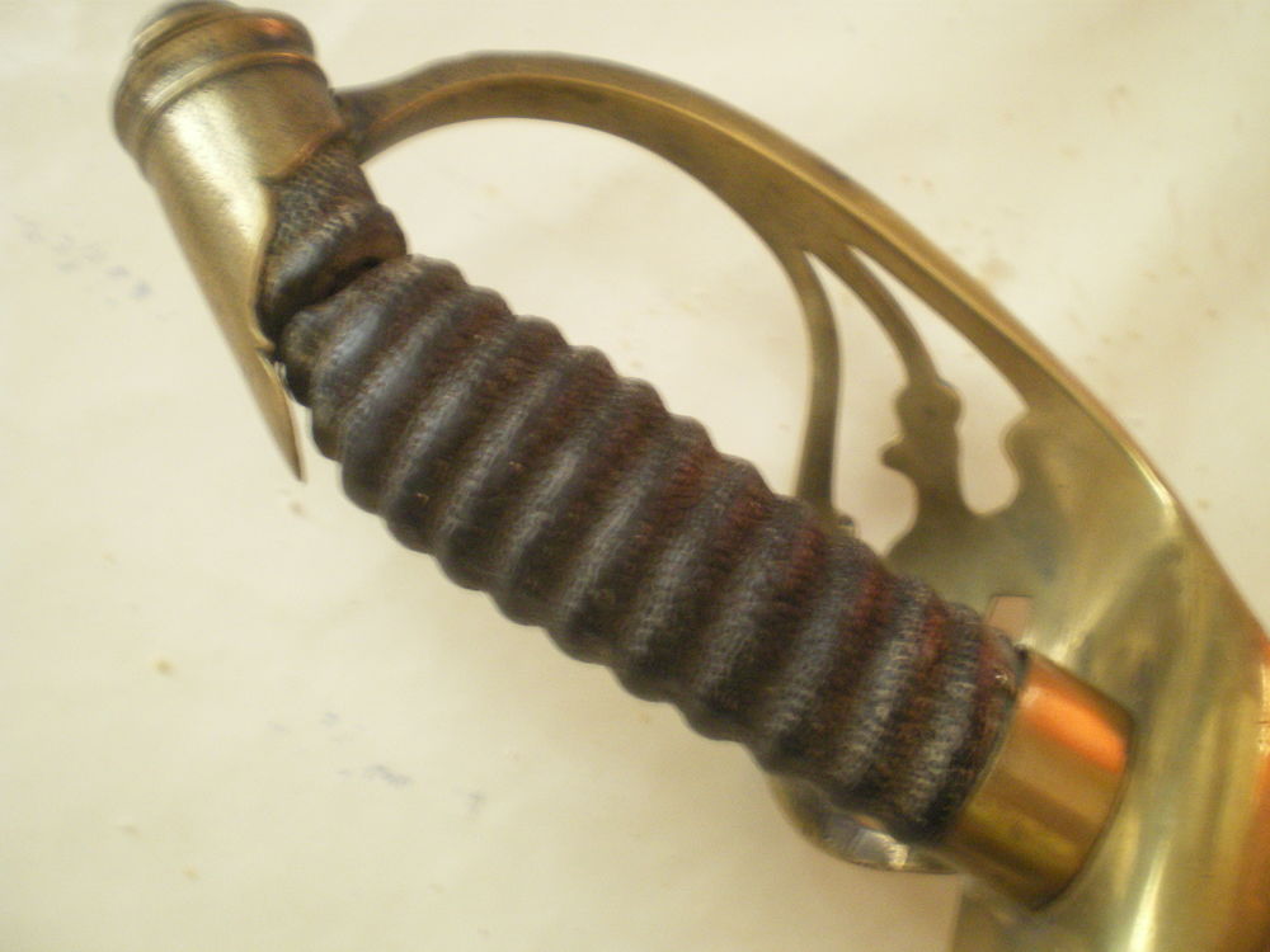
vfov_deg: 37.7
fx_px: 1394
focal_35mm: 38
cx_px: 635
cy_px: 476
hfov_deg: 49.0
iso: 400
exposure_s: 1/6
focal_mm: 6.3
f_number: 3.1
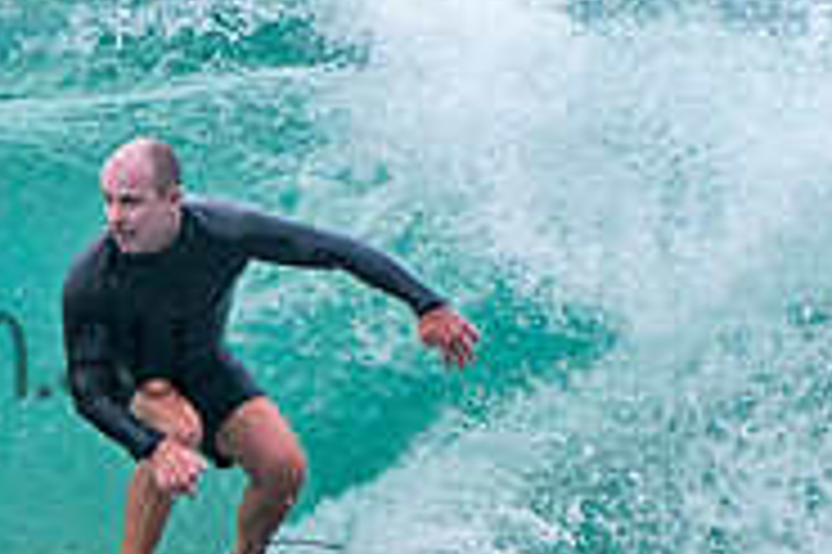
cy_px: 283
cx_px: -18
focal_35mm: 1727
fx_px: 39877
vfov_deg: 0.8
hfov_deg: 1.2
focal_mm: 400
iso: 500
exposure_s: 1/2000
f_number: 8
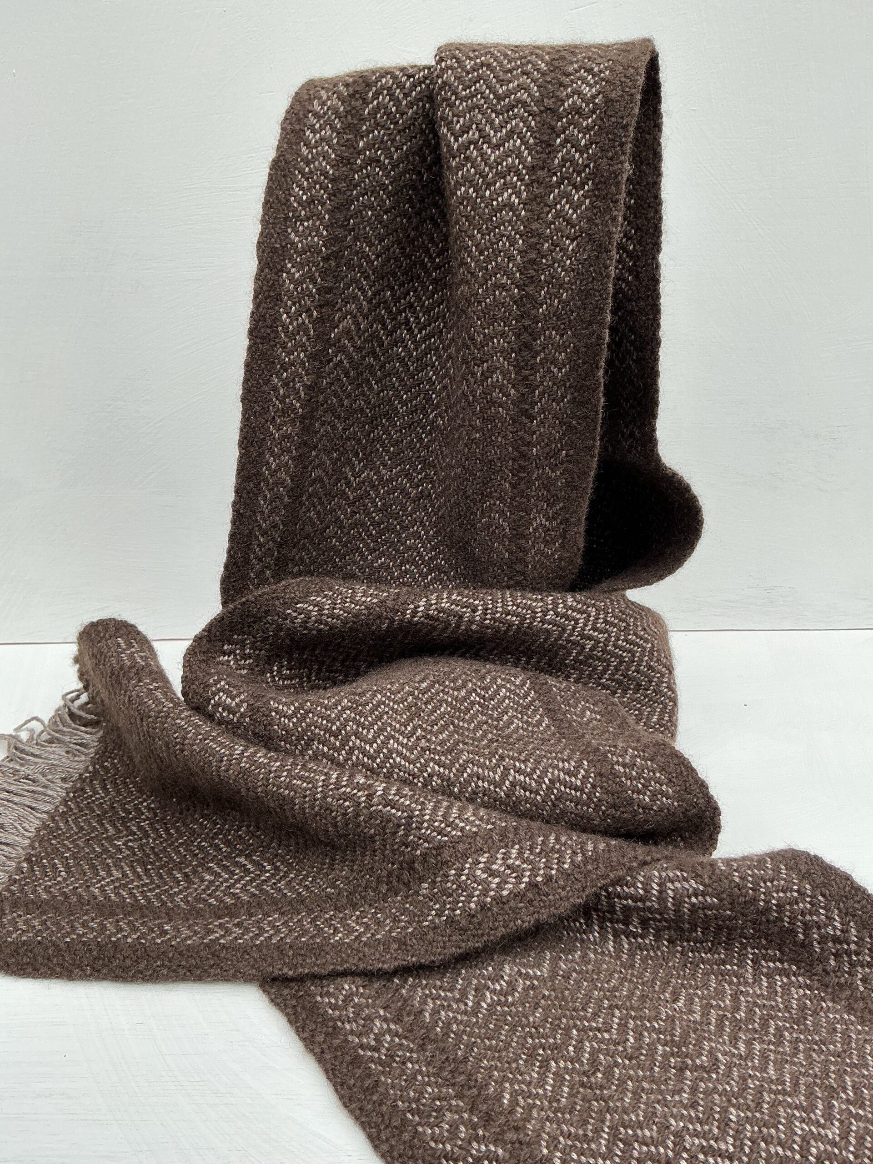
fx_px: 975
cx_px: 436
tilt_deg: -22.1
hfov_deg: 48.2
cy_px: 582
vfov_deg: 61.7
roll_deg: +0.7
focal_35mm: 29
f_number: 1.8
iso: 25
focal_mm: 3
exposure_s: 1/674
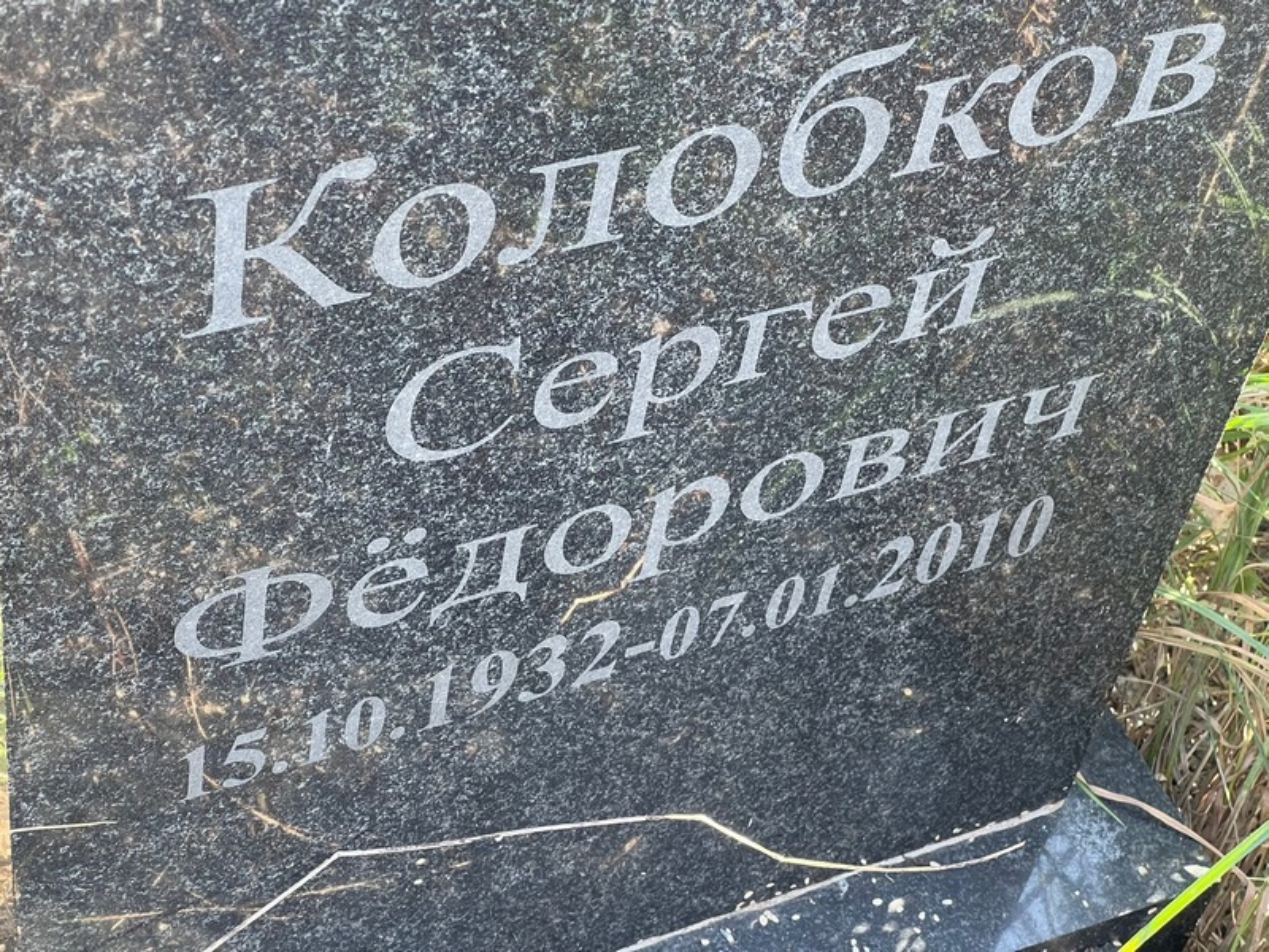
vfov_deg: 19.1
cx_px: 634
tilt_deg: -47.4
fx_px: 2823
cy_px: 476
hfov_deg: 25.3
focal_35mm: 77
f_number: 2.8
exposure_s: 1/99
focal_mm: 9
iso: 125
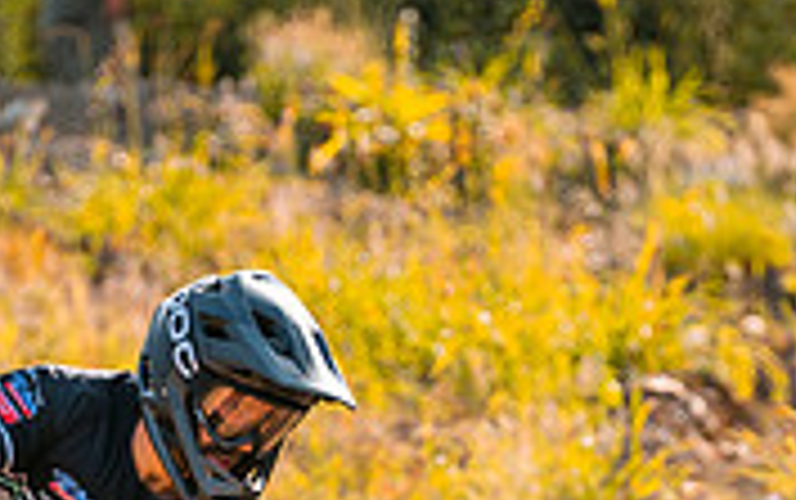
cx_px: 459
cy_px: 725
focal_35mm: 483
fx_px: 10488
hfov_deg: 4.3
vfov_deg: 2.7
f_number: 2.8
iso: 180
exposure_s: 1/1250
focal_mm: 145
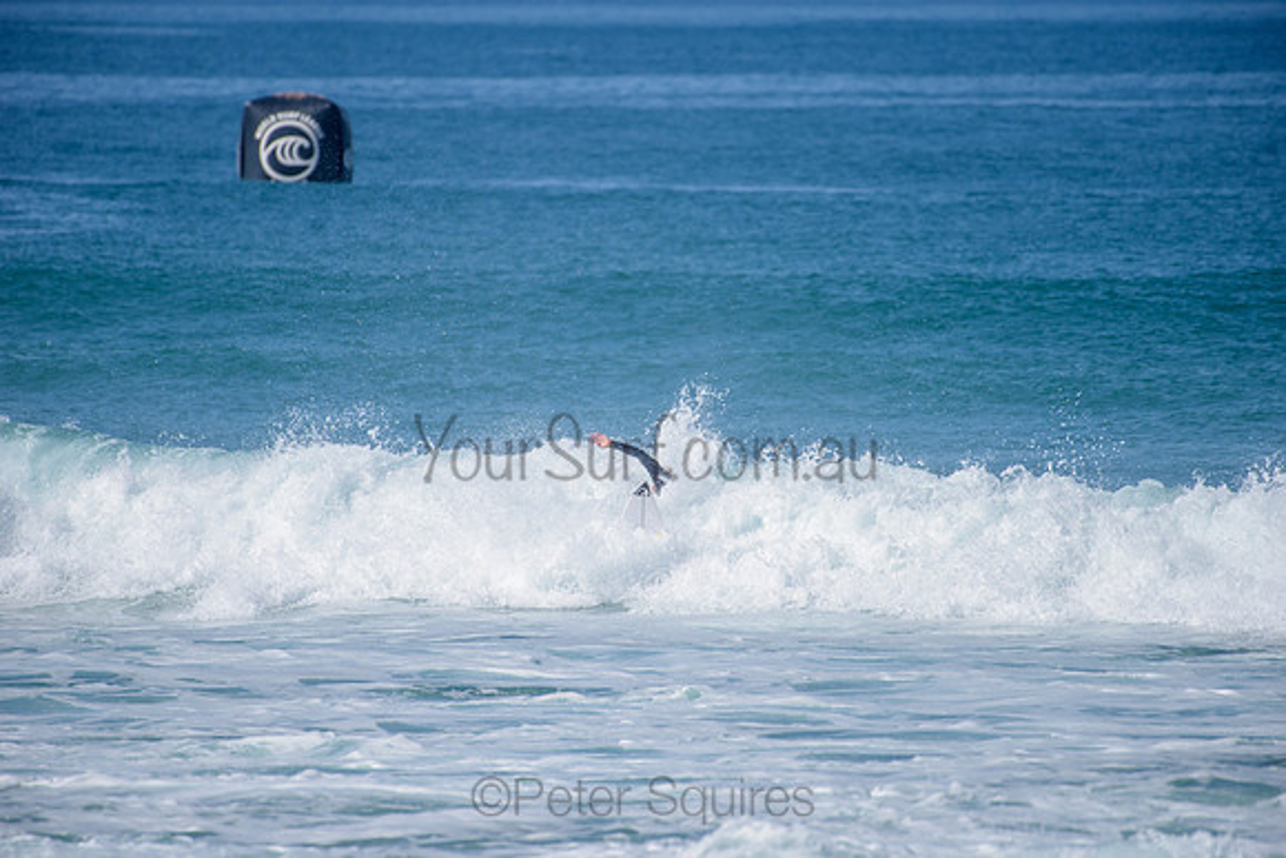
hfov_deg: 4.1
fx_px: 17864
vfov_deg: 2.8
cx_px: 643
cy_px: 429
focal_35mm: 500
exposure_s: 1/2000
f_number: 5.6
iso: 160
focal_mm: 500
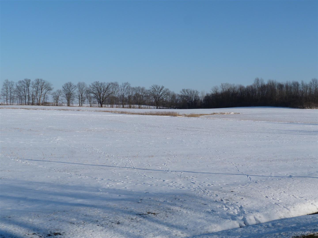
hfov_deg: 35.5
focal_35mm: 54
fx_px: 496
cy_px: 119
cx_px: 159
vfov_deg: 27.0
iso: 80
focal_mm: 9.7
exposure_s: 1/500
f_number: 5.6
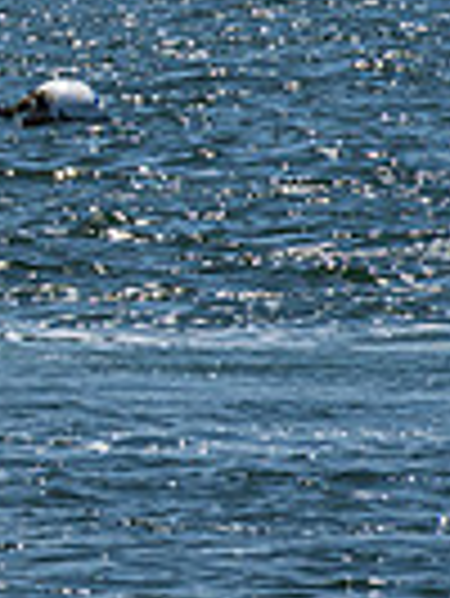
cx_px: -1064
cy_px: -115
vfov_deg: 1.8
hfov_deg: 1.3
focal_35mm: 1128
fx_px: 19520
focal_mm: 200
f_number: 18
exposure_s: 1/500
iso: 250
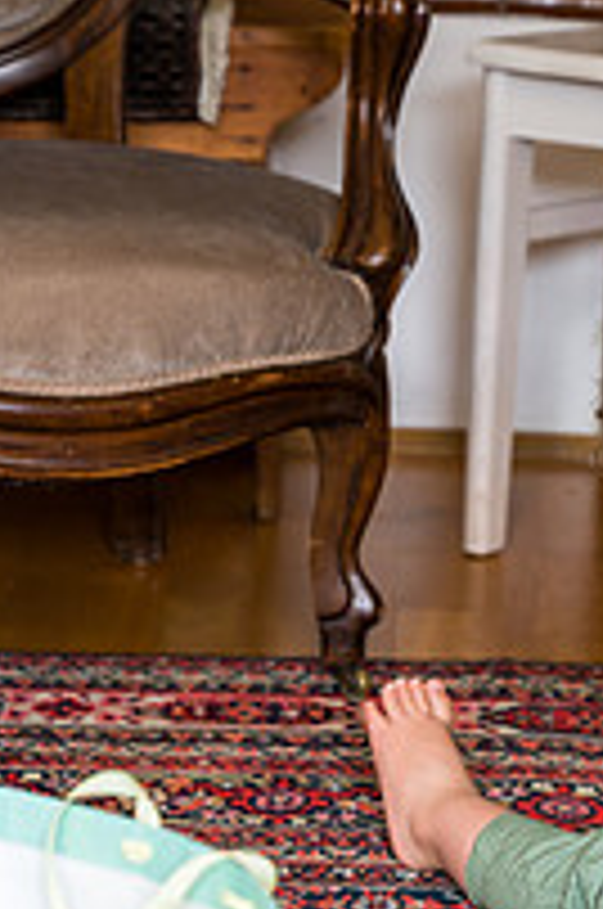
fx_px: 3933
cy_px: 540
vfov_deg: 13.2
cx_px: 470
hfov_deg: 8.8
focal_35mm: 156
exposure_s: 1/60
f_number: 4
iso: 560
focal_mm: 70
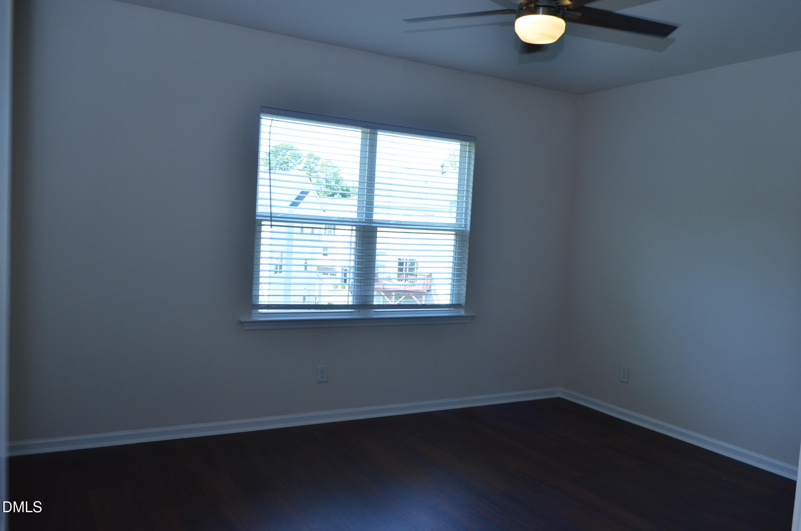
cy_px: 266
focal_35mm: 30
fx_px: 666
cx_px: 400
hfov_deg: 62.0
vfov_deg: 43.4
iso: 400
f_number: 5.6
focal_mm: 20
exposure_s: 1/125
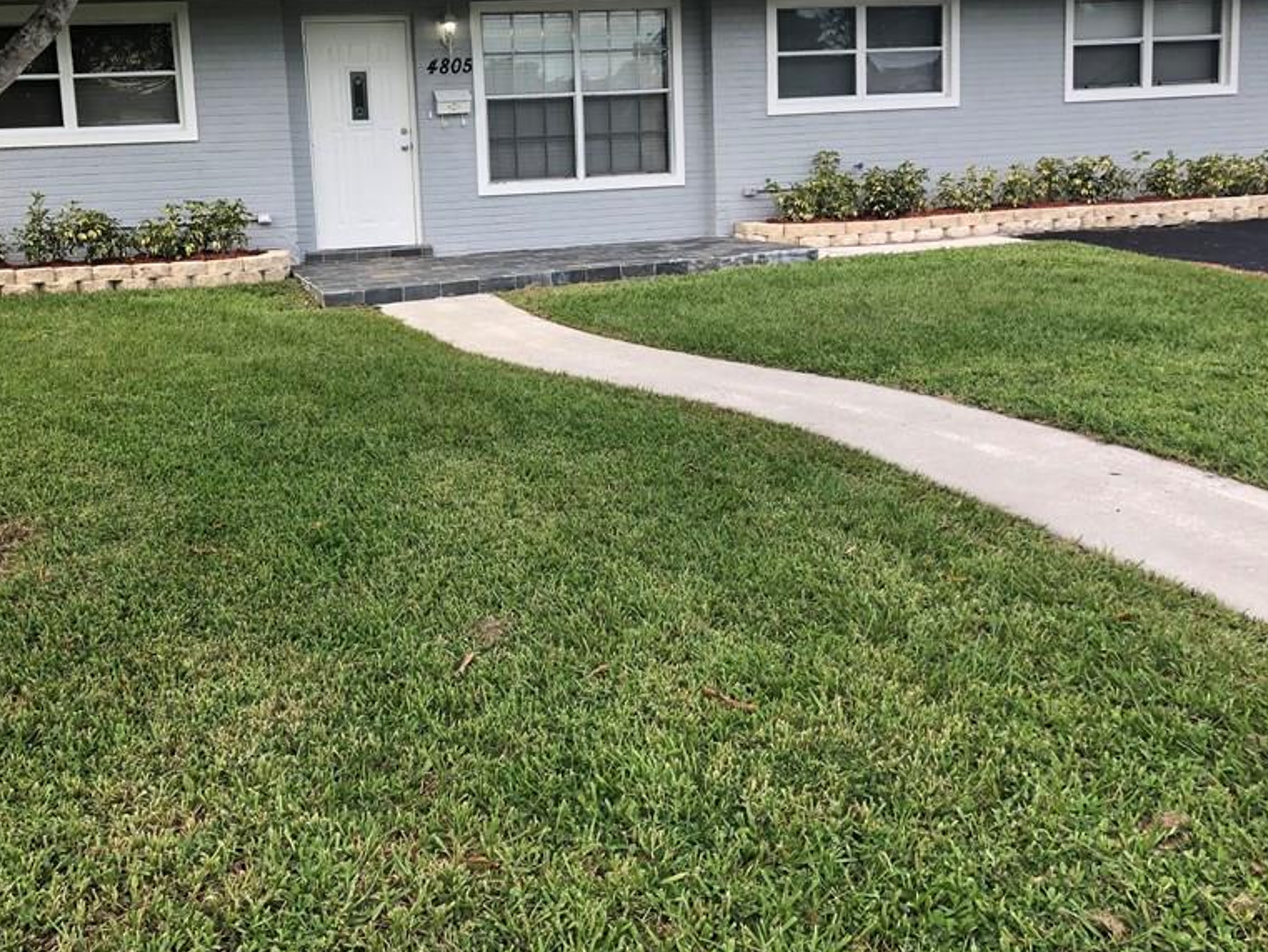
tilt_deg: -8.7
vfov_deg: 36.7
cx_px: 498
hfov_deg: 47.5
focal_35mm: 39
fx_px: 1429
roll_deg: +2.6
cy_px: 368
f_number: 1.8
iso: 20
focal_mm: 3.99
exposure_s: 1/166
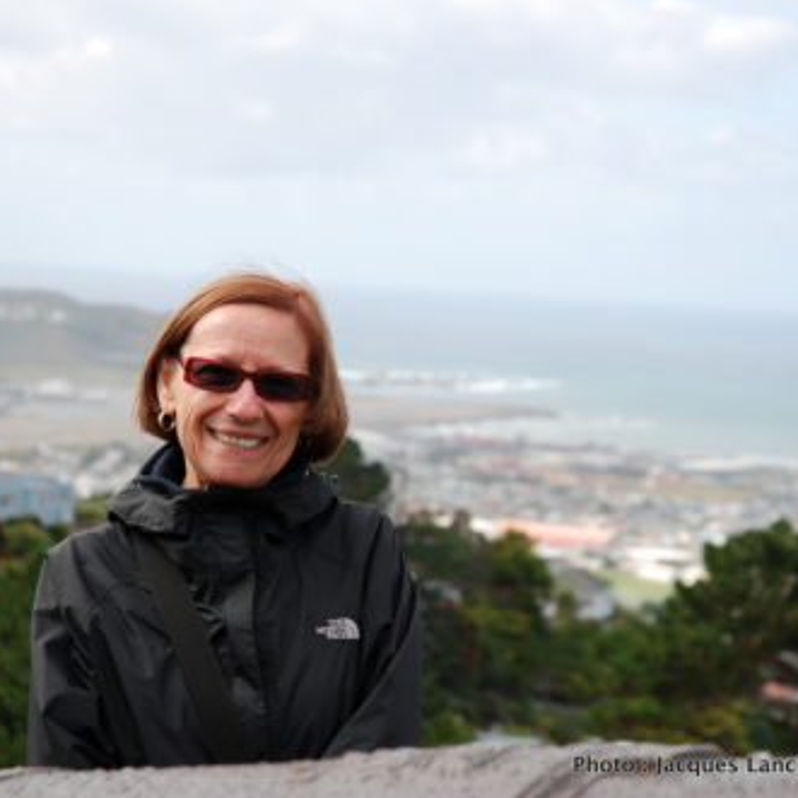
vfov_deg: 12.9
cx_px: 419
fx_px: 3521
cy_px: 397
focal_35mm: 135
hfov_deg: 12.9
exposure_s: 1/400
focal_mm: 70
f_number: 5
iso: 200
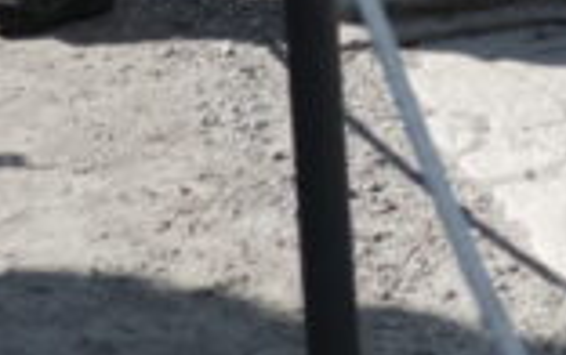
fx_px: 3615
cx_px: 490
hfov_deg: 8.9
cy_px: -636
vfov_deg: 5.4
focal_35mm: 234
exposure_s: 1/3200
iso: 160
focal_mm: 23
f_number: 2
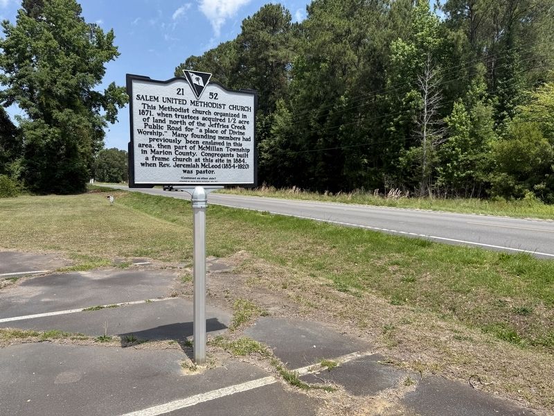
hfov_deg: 71.6
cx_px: 277
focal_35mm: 24
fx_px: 384
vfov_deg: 56.8
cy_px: 208
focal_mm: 6.76
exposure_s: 1/3953
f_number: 1.78
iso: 80
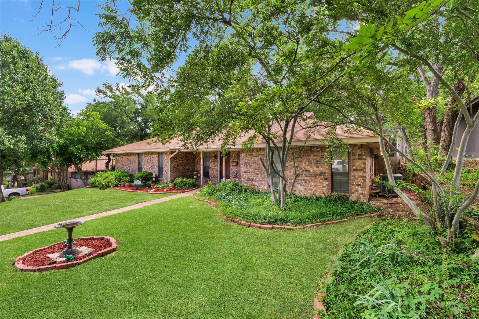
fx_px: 200
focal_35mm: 15
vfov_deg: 77.3
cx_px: 240
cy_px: 160
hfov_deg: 100.4
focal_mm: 10
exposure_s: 1/15
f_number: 10
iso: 200
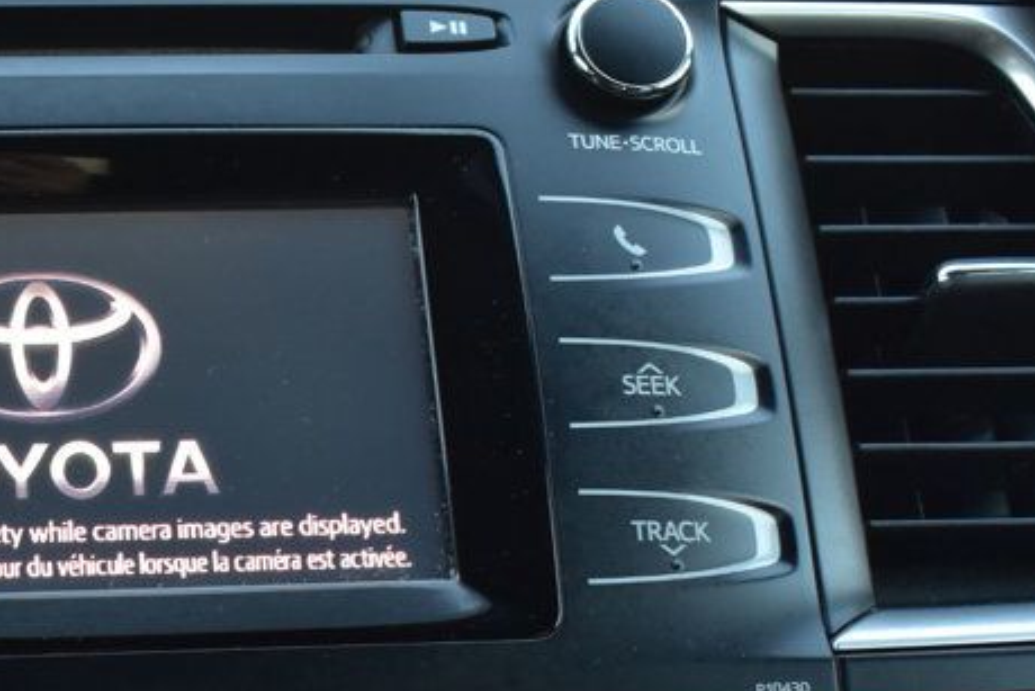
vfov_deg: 15.1
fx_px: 2591
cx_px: 25
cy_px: 542
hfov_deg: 21.8
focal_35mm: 90
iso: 1250
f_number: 6.3
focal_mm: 27
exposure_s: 1/15
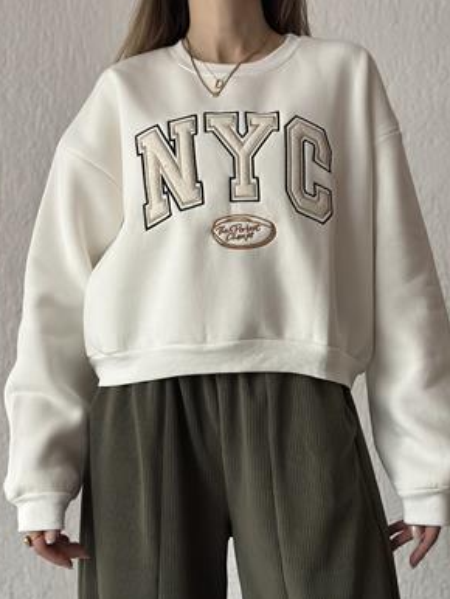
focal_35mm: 53
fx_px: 918
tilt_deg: +2.9
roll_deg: +0.2
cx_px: 228
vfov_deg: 36.1
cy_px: 279
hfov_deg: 27.6
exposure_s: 1/40
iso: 500
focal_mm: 6.86
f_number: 1.78
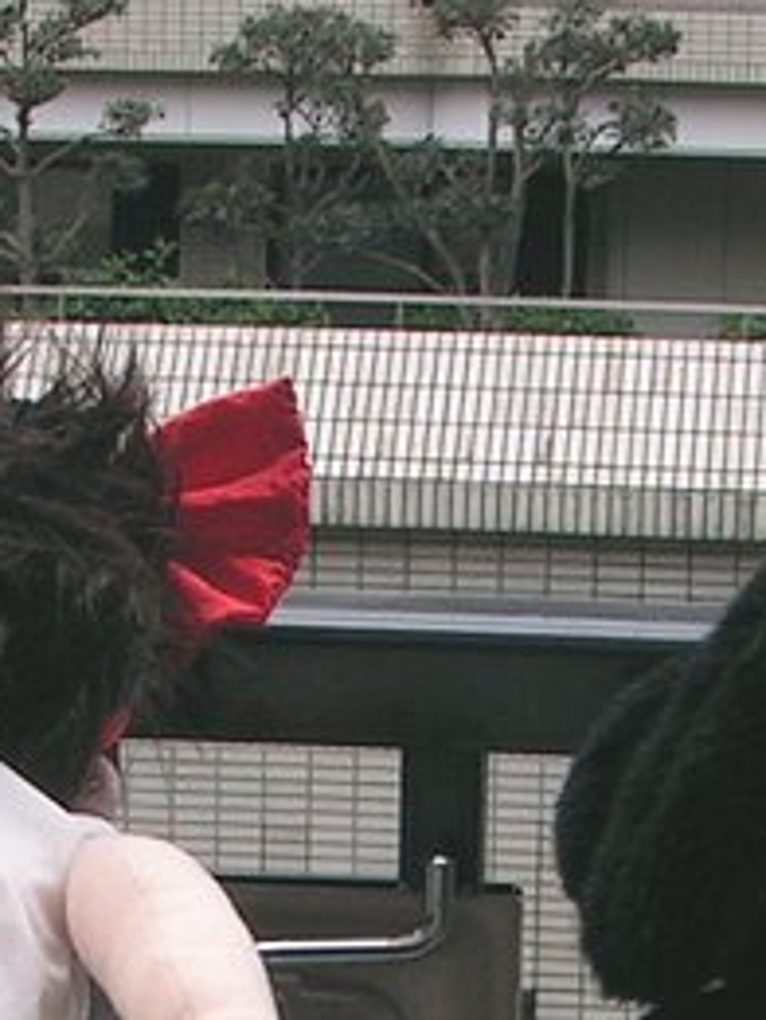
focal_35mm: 149
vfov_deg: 13.0
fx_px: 4393
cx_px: 352
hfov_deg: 10.0
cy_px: 1059
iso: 50
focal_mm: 5.8
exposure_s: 1/160
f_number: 5.6
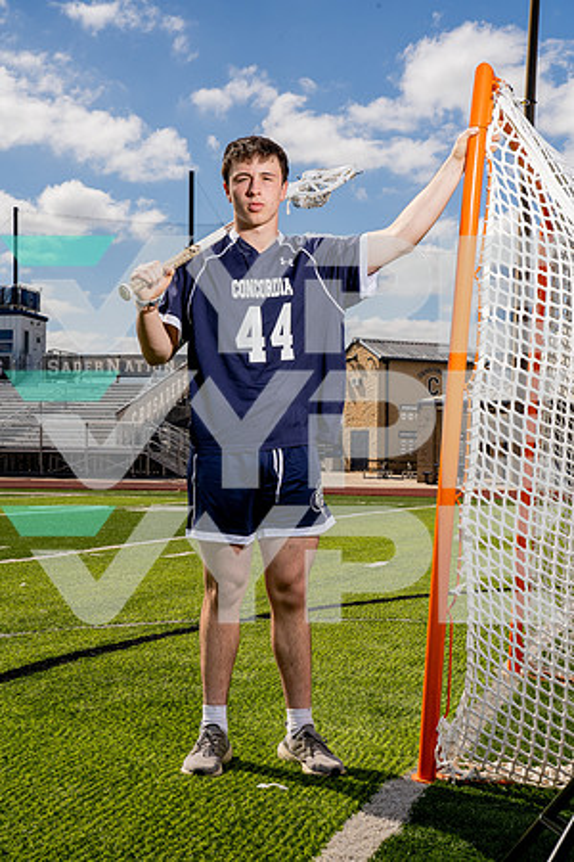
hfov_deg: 25.1
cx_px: 287
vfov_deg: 36.9
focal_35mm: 54
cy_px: 431
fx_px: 1291
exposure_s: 1/250
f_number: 14
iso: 100
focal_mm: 54
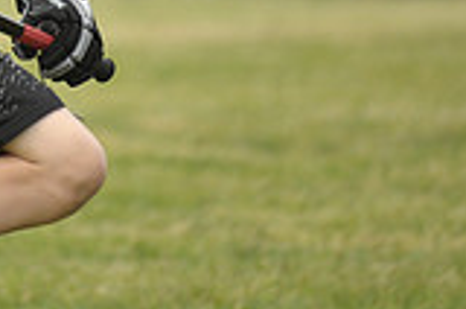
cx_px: -157
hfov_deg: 1.9
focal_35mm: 1088
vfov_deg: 1.3
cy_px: -222
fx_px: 14055
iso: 800
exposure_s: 1/2000
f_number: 4
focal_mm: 300
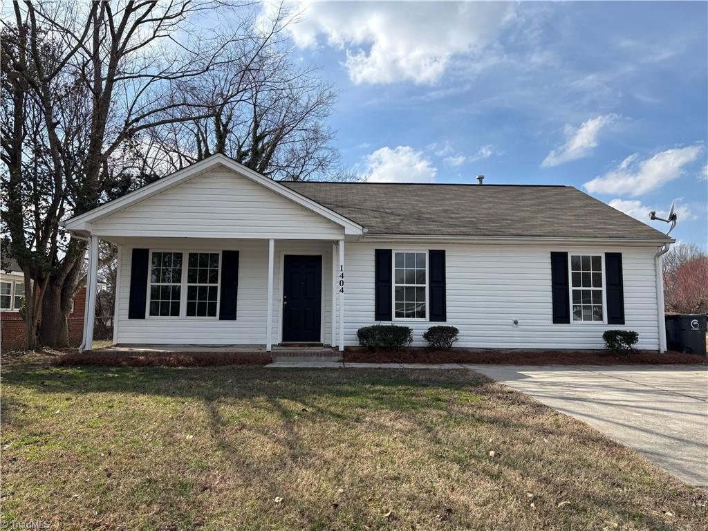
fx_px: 532
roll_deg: -0.8
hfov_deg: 67.3
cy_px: 266
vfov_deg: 53.1
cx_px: 354
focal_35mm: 26
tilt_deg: +6.9
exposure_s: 1/3311
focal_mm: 5.96
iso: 50
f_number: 1.6
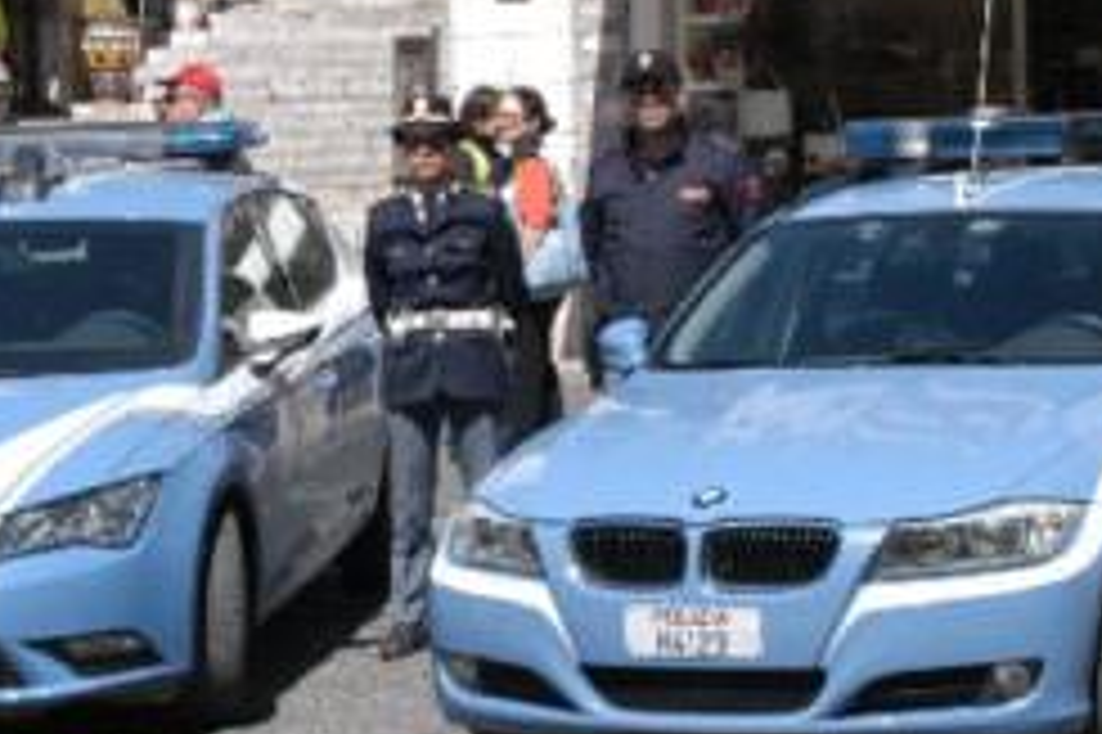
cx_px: 580
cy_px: 338
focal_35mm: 140
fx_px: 4283
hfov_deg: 14.7
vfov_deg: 9.8
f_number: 14
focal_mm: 38
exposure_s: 1/750
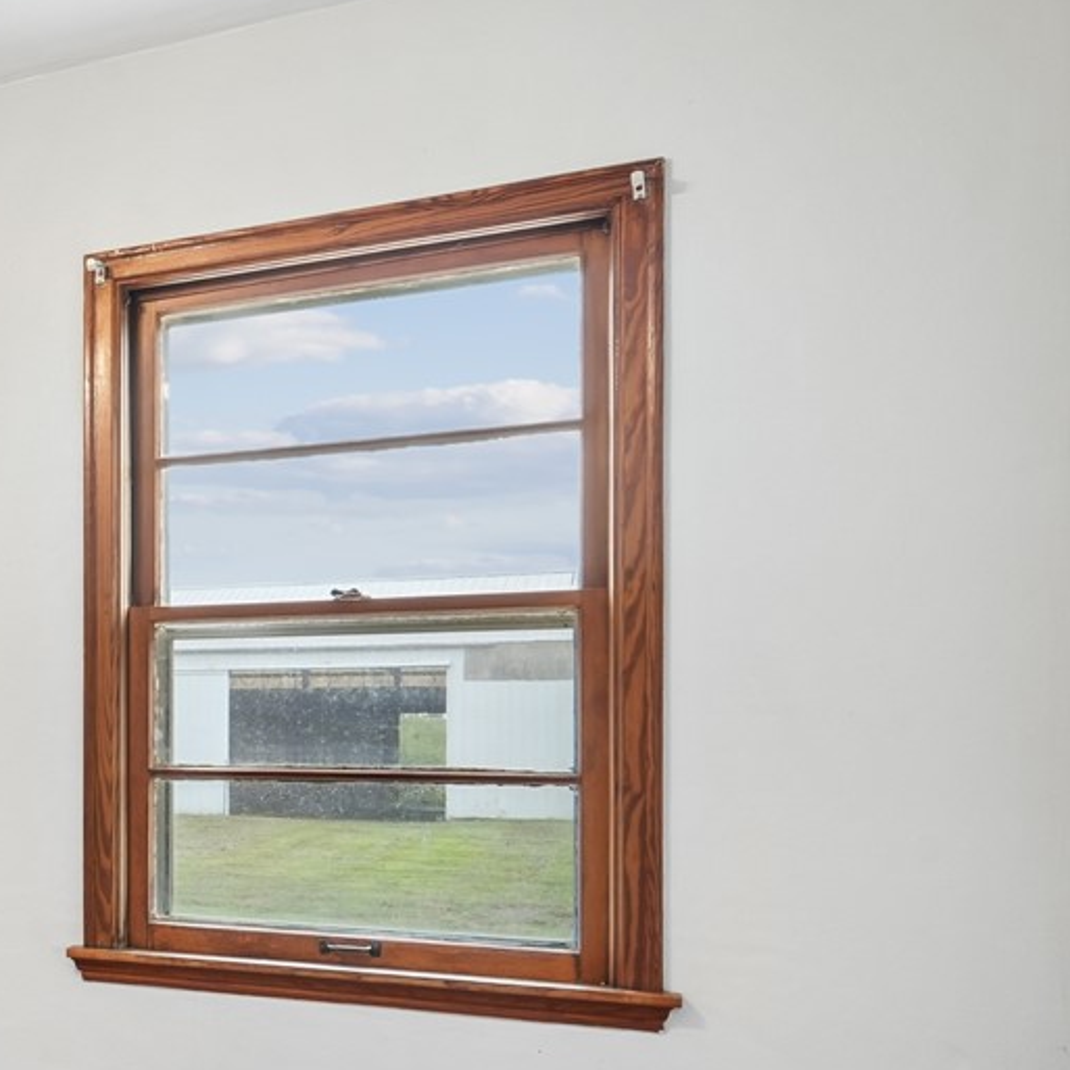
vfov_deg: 37.2
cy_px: 702
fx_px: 1574
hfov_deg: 26.4
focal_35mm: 45
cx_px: -562
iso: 400
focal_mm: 16
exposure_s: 1/10
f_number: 10
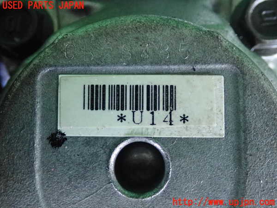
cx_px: 138
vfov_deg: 30.9
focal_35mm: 47
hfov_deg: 40.4
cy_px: 104
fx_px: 376
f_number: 3.1
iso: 2500
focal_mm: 8.4
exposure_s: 1/125
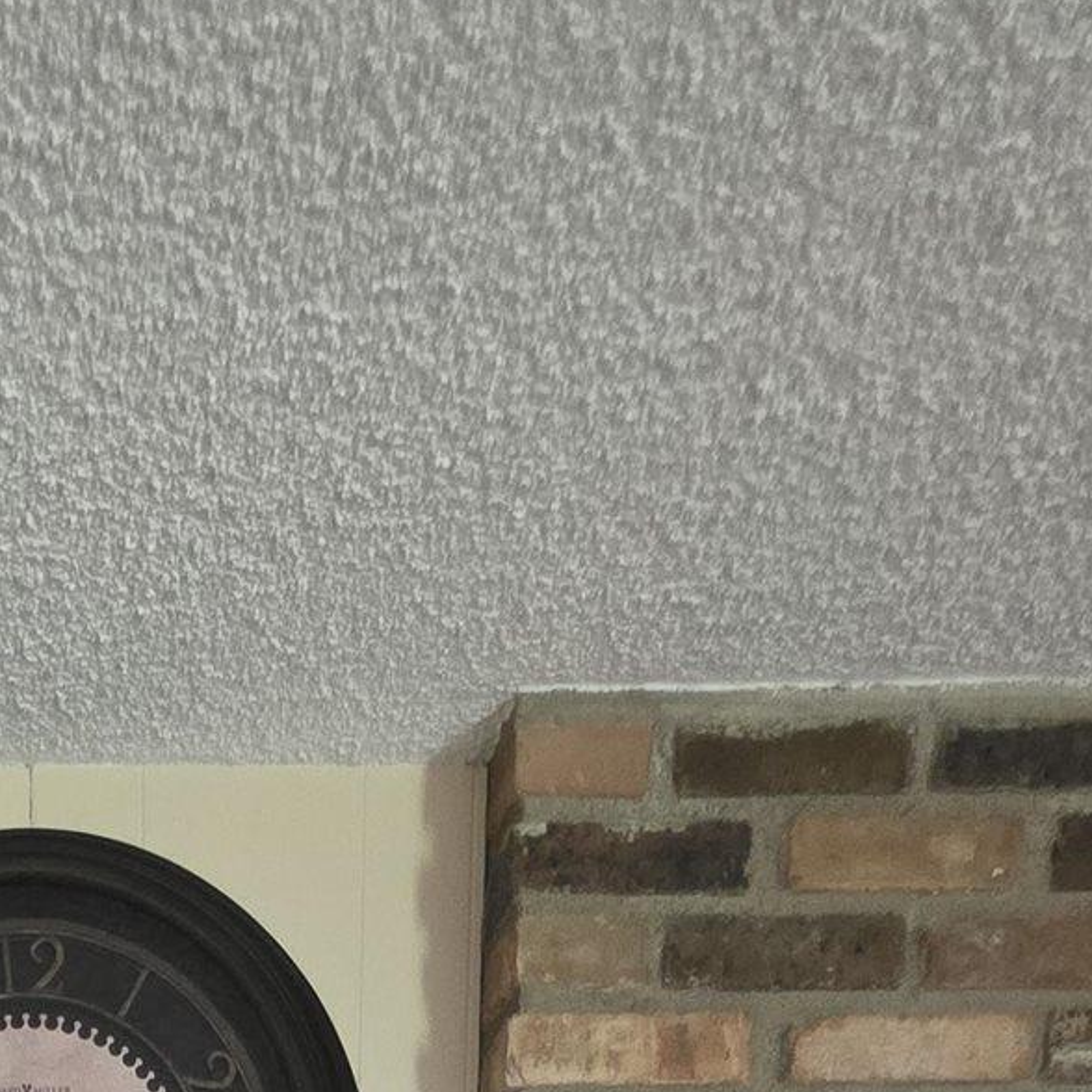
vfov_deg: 20.3
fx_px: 1606
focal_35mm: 45
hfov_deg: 34.5
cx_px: 24
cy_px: 2117
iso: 1250
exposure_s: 1/60
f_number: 1.9
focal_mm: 2.2
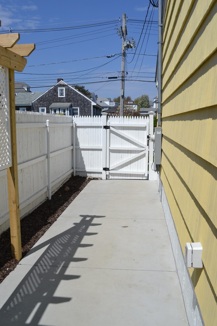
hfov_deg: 43.6
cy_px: 163
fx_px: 271
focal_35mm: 30
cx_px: 108
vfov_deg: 61.9
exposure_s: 1/320
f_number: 9
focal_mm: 20
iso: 100
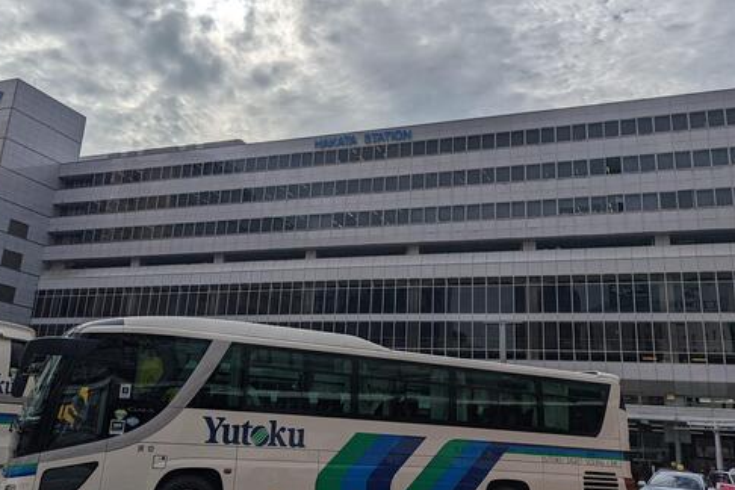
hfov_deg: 53.1
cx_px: 337
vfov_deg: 36.8
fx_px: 735
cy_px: 202
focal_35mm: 36
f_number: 1.85
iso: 43
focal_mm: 6.81
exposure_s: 1/9434
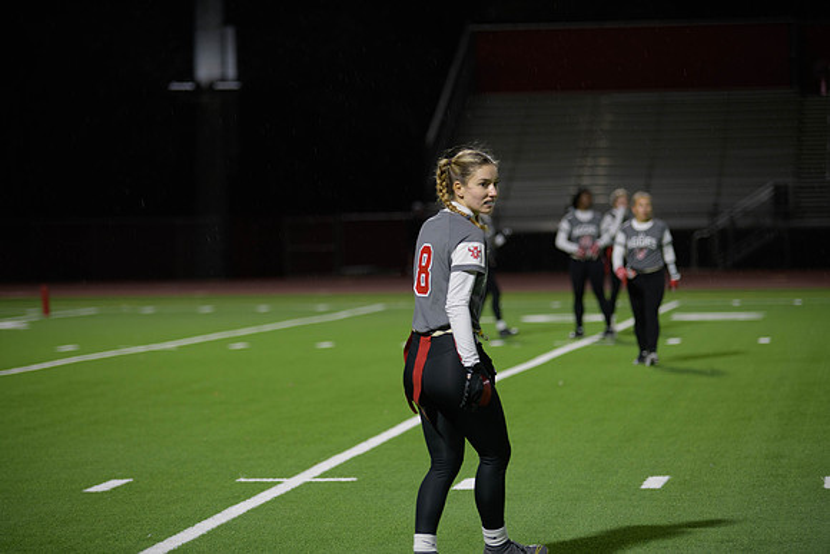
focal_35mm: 135
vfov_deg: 10.2
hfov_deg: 15.2
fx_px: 3113
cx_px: 415
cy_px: 277
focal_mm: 135
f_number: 2.8
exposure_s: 1/200
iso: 720
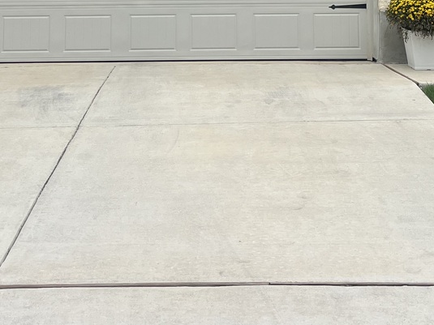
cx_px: 247
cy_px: -94
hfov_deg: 27.8
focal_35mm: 70
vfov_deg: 19.4
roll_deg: +0.4
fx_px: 877
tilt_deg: +5.1
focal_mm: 5.1
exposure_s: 1/4310
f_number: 1.6
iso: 50
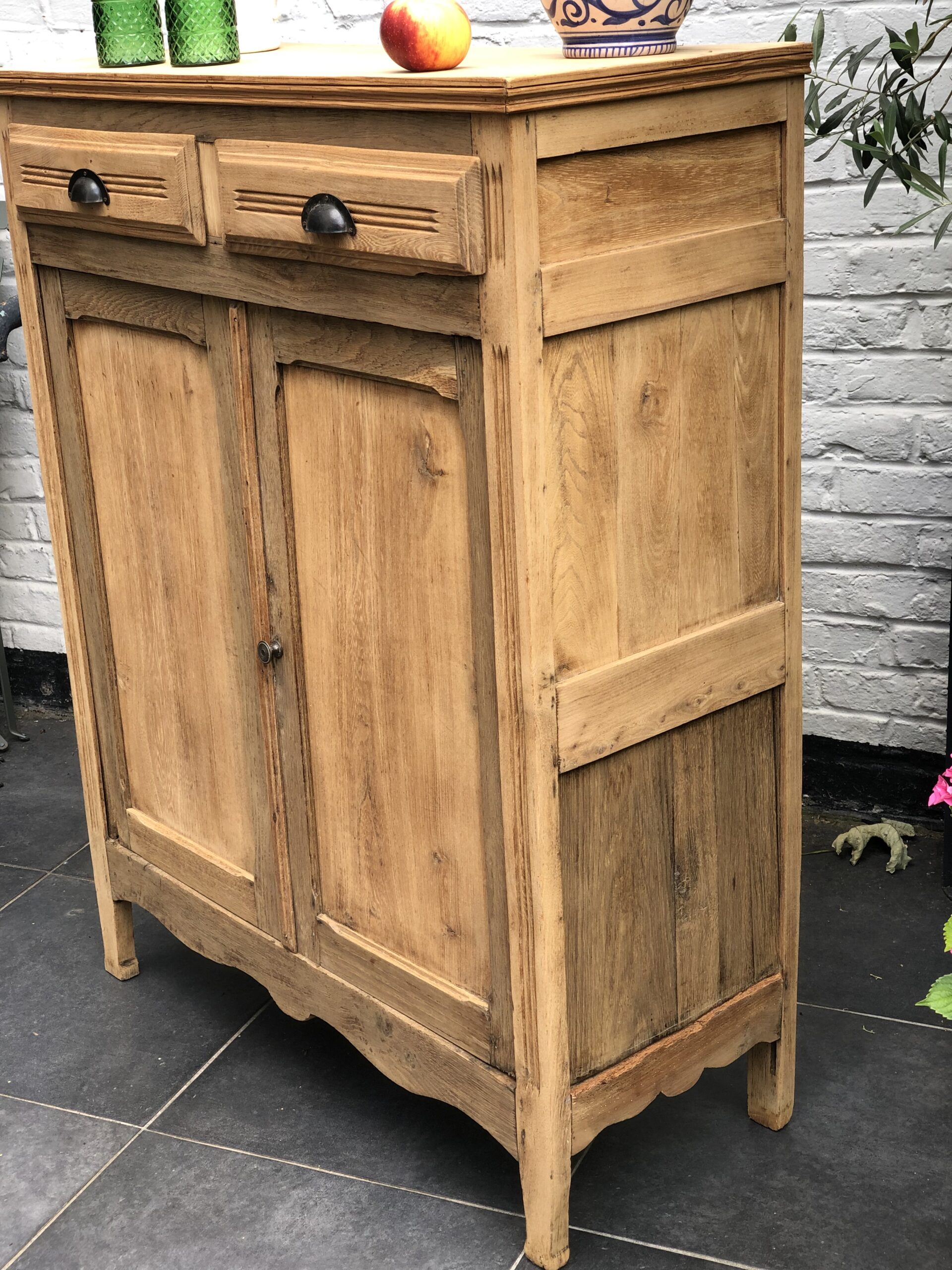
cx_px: 476
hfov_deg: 28.0
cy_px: 635
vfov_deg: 36.8
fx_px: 1907
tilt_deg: -20.0
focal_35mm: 52
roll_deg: +4.0
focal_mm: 6
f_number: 2.4
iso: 25
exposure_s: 1/120
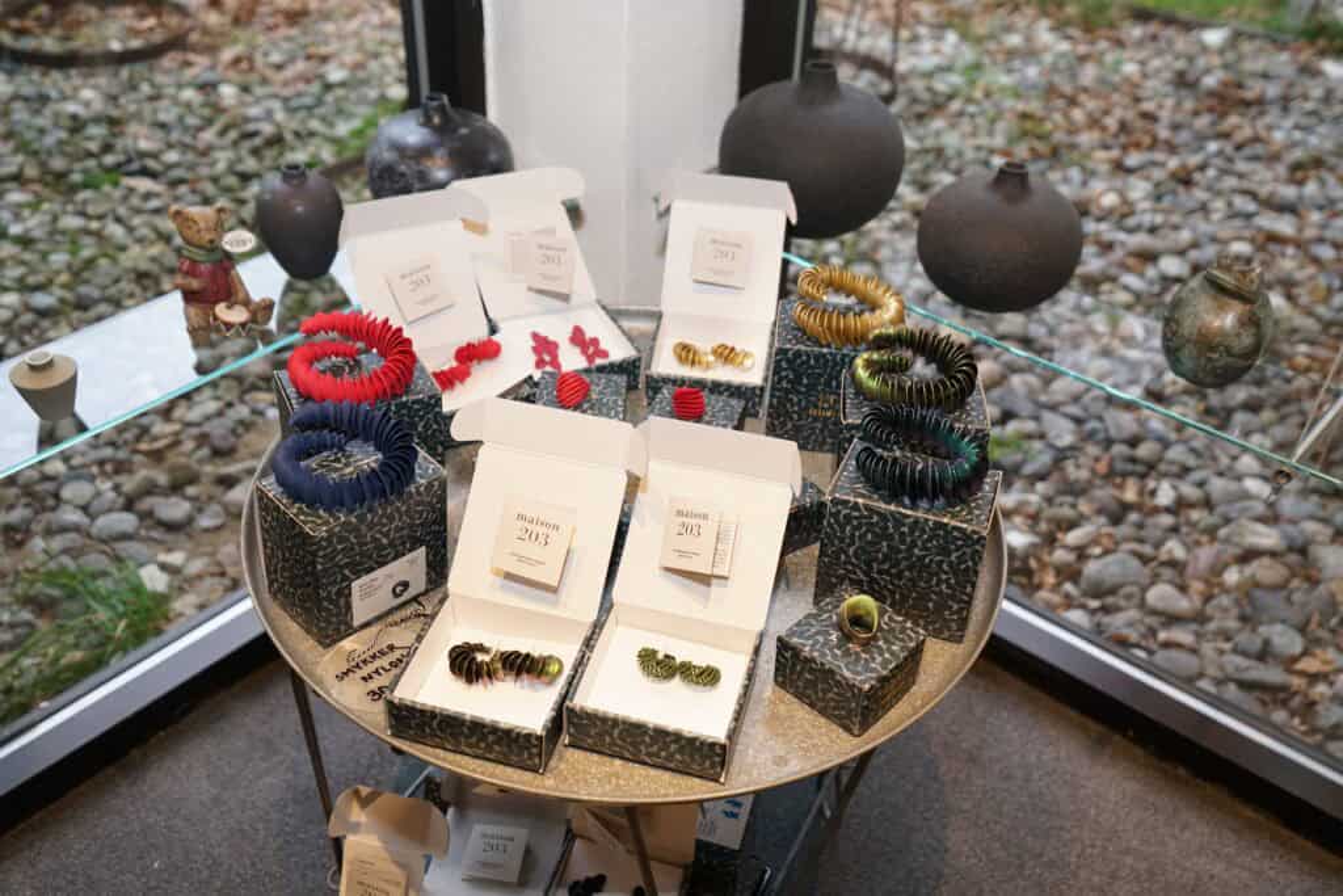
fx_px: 1231
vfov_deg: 40.0
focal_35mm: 33
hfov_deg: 57.2
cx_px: 672
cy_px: 448
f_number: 4
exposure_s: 1/125
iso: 1600
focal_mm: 33
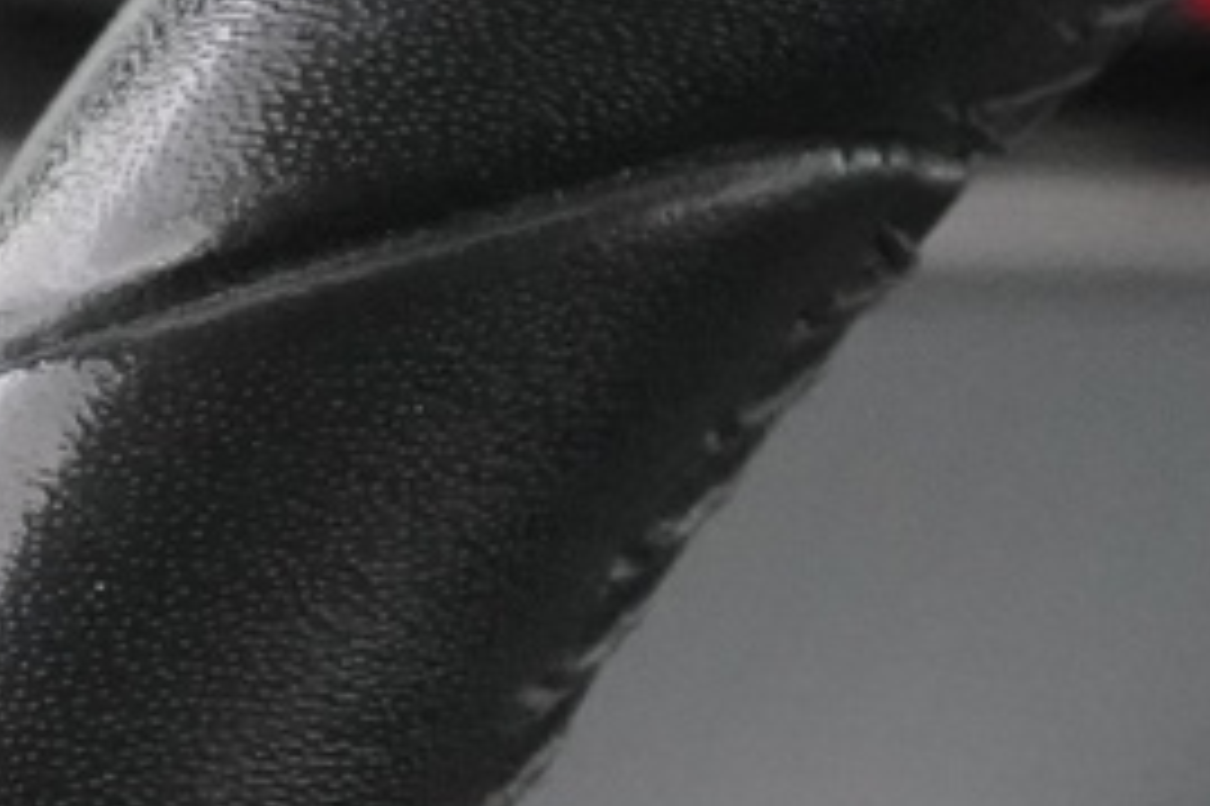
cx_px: 333
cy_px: 2215
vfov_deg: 3.9
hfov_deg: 6.0
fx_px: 11521
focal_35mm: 343
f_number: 5
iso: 8000
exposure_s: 1/40
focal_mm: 57
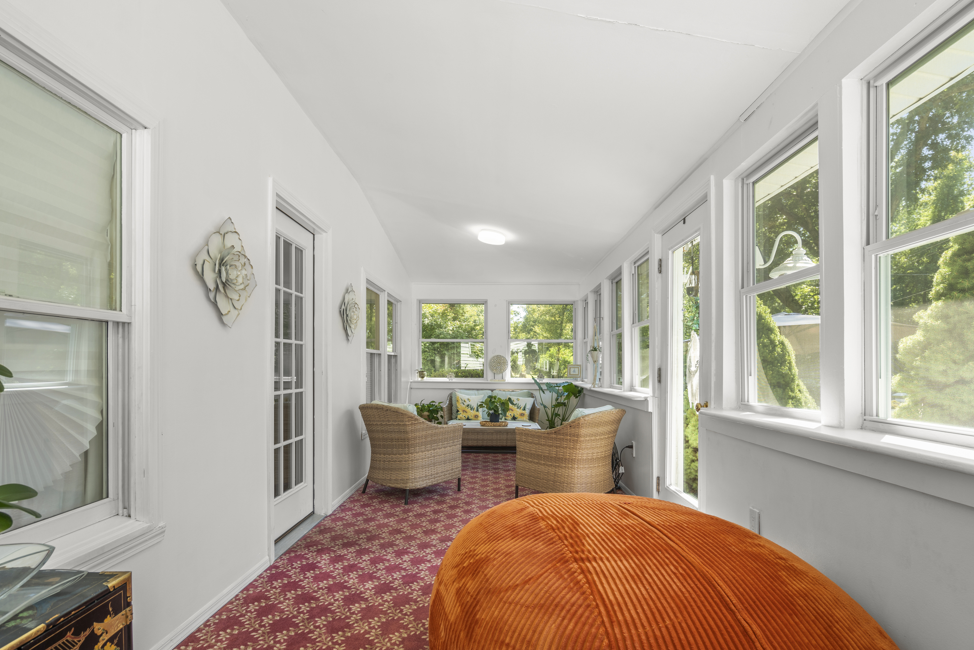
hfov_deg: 93.3
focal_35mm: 17
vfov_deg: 70.4
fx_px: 460
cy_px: 343
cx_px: 494
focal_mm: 16
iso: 200
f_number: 9
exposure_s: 1/3
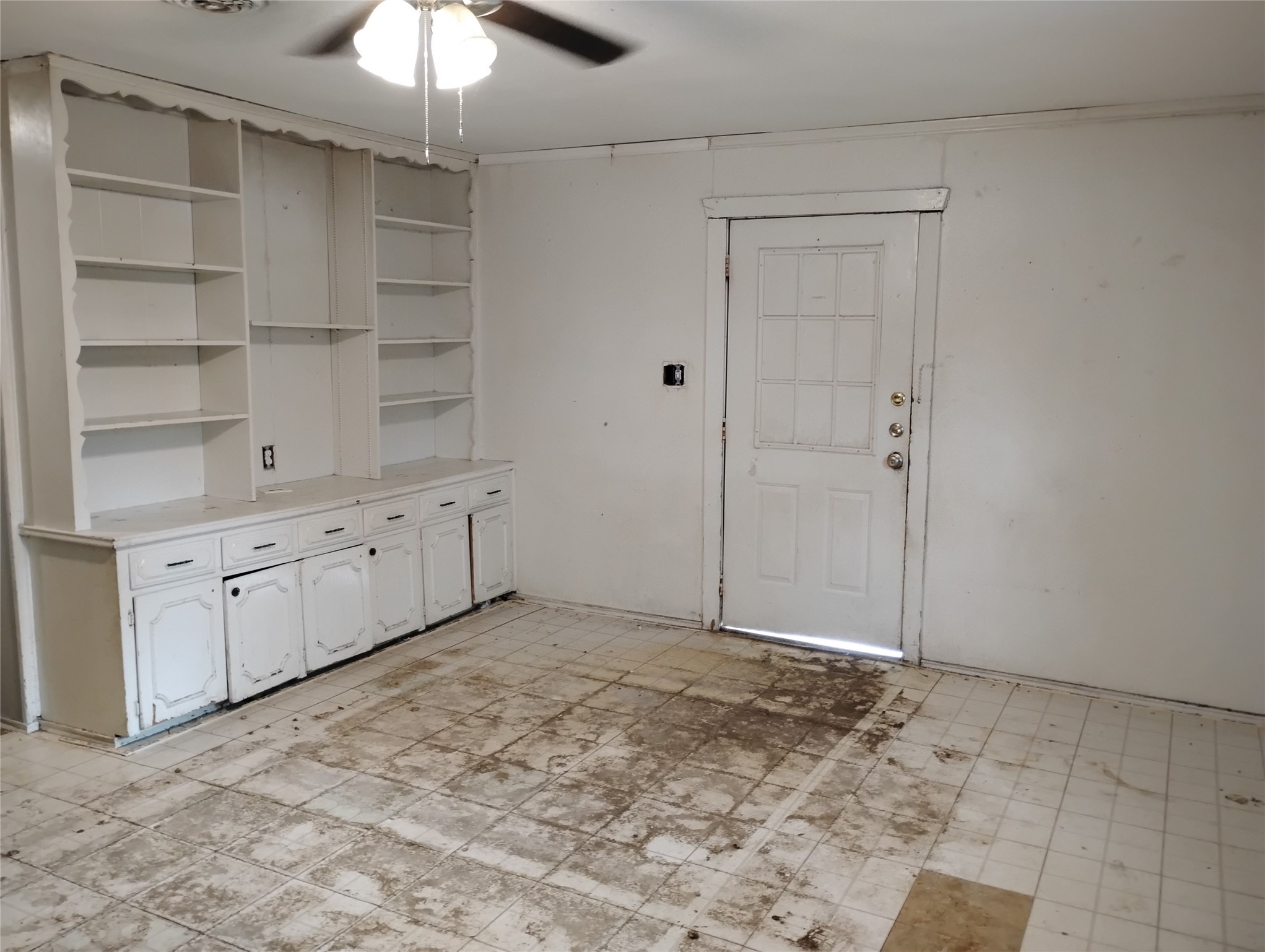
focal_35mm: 28
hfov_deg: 63.4
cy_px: 476
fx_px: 1025
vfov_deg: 49.9
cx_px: 632
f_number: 1.8
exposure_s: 1/40
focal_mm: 4.26
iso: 1441
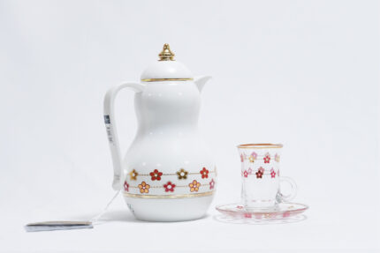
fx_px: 919
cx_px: 190
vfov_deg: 15.7
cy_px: 126
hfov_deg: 23.4
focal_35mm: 87
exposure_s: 1/125
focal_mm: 58
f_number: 10
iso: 3200
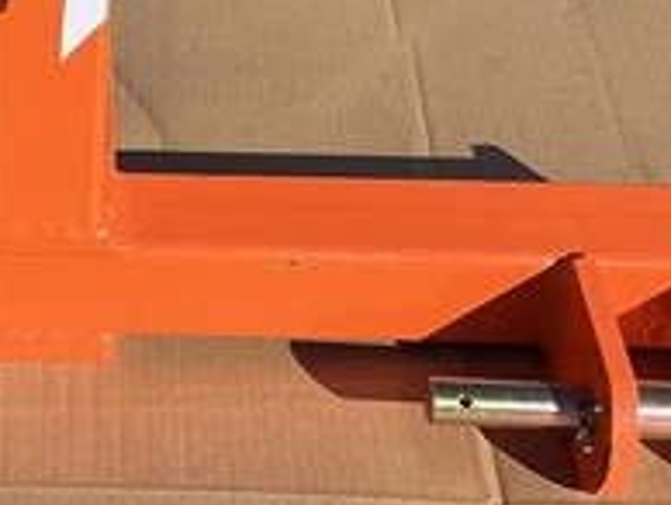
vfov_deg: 13.1
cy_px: 2
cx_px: -45
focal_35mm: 112
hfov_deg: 17.0
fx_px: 2174
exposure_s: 1/1848
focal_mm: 3
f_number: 1.8
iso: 25
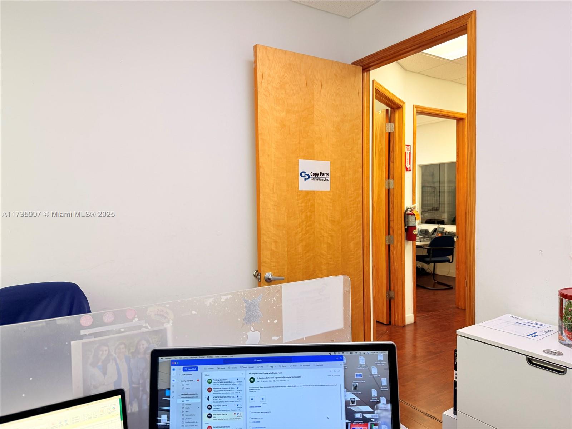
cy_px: 214
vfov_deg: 56.8
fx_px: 397
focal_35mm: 24
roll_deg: +0.8
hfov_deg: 71.6
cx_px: 286
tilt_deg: -2.2
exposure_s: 1/120
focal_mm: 6.76
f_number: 1.78
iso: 125
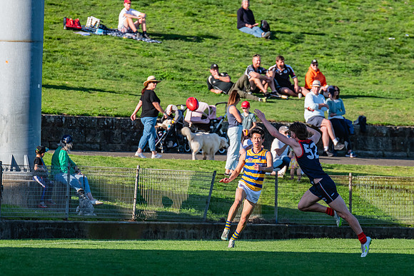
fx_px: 5892
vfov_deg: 2.7
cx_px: 248
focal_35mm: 512
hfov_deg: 4.0
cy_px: 164
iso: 800
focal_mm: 420
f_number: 7.1
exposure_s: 1/1600
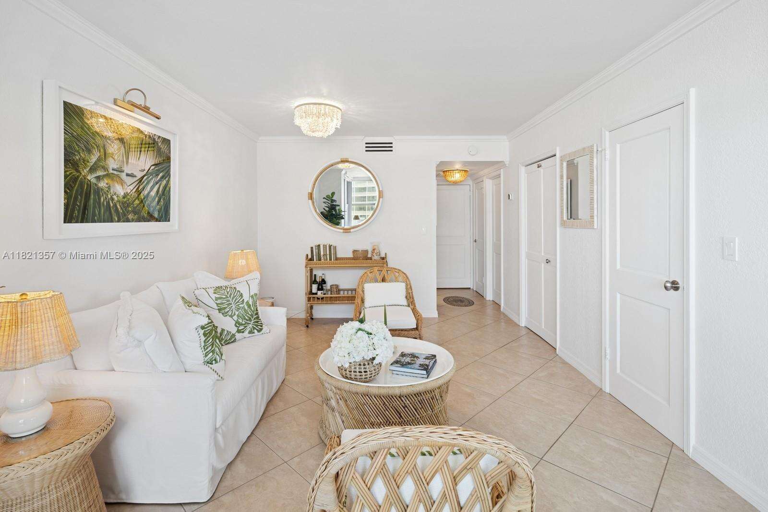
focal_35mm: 16
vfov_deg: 73.8
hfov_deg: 96.7
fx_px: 341
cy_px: 256
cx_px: 384
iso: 200
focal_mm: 16
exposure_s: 1/5
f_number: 10
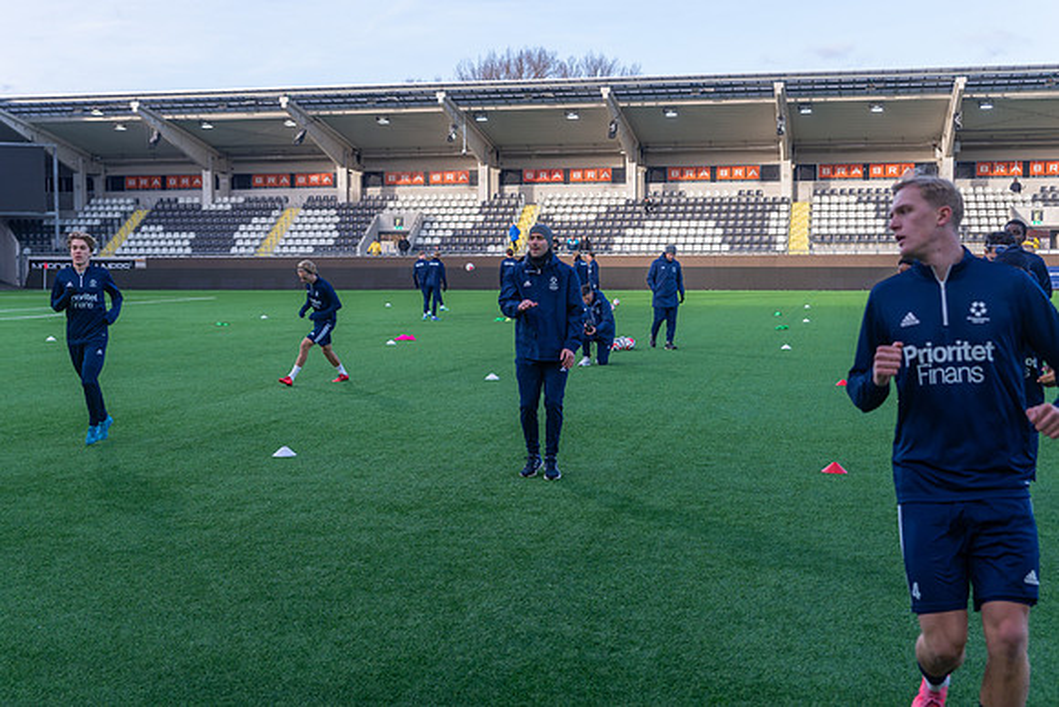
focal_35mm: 48
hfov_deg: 41.0
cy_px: 354
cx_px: 530
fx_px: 1416
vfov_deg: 28.0
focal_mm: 46
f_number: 3.5
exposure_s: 1/640
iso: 360
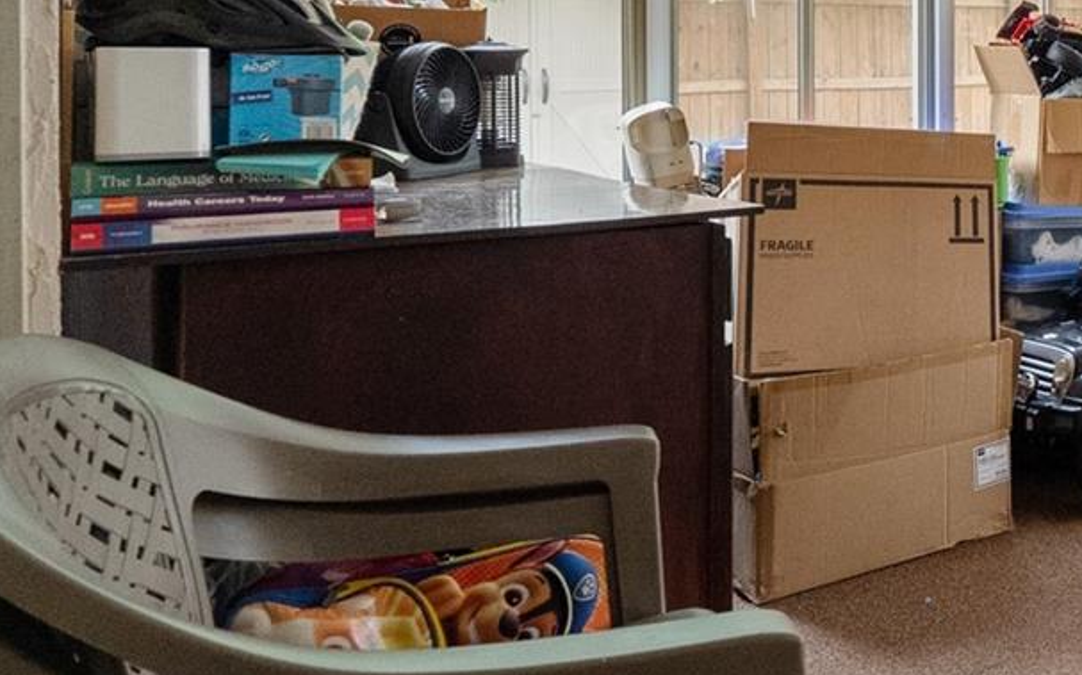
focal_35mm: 43
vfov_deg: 28.9
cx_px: 1383
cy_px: 94
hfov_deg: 34.1
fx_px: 1268
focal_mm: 16
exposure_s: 1/30
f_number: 9
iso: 5000
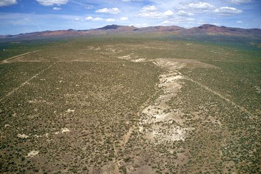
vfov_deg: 46.4
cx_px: 130
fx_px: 203
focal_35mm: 28
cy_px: 87
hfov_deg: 65.5
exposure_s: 1/500
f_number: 6.3
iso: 100
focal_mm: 10.26
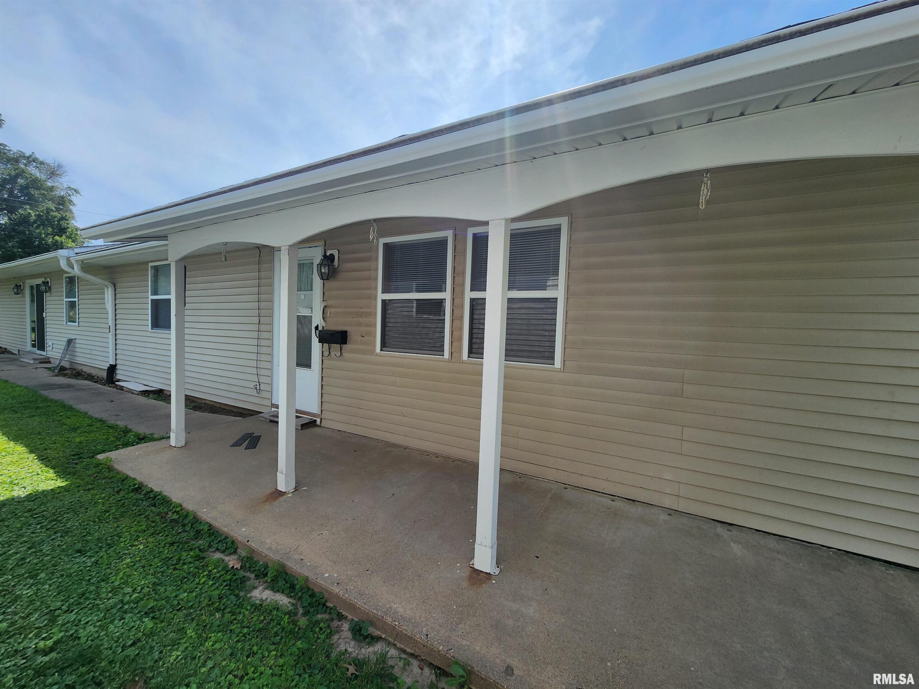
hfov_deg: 106.2
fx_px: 345
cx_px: 460
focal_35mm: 13
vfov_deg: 89.9
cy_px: 344
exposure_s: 1/1879
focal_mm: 2.2
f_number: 2.2
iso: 50
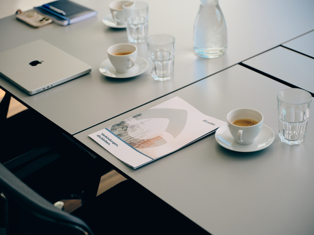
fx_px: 717
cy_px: 118
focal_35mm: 79
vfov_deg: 18.7
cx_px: 157
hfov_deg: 24.7
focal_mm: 100
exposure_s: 1/800
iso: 640
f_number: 4
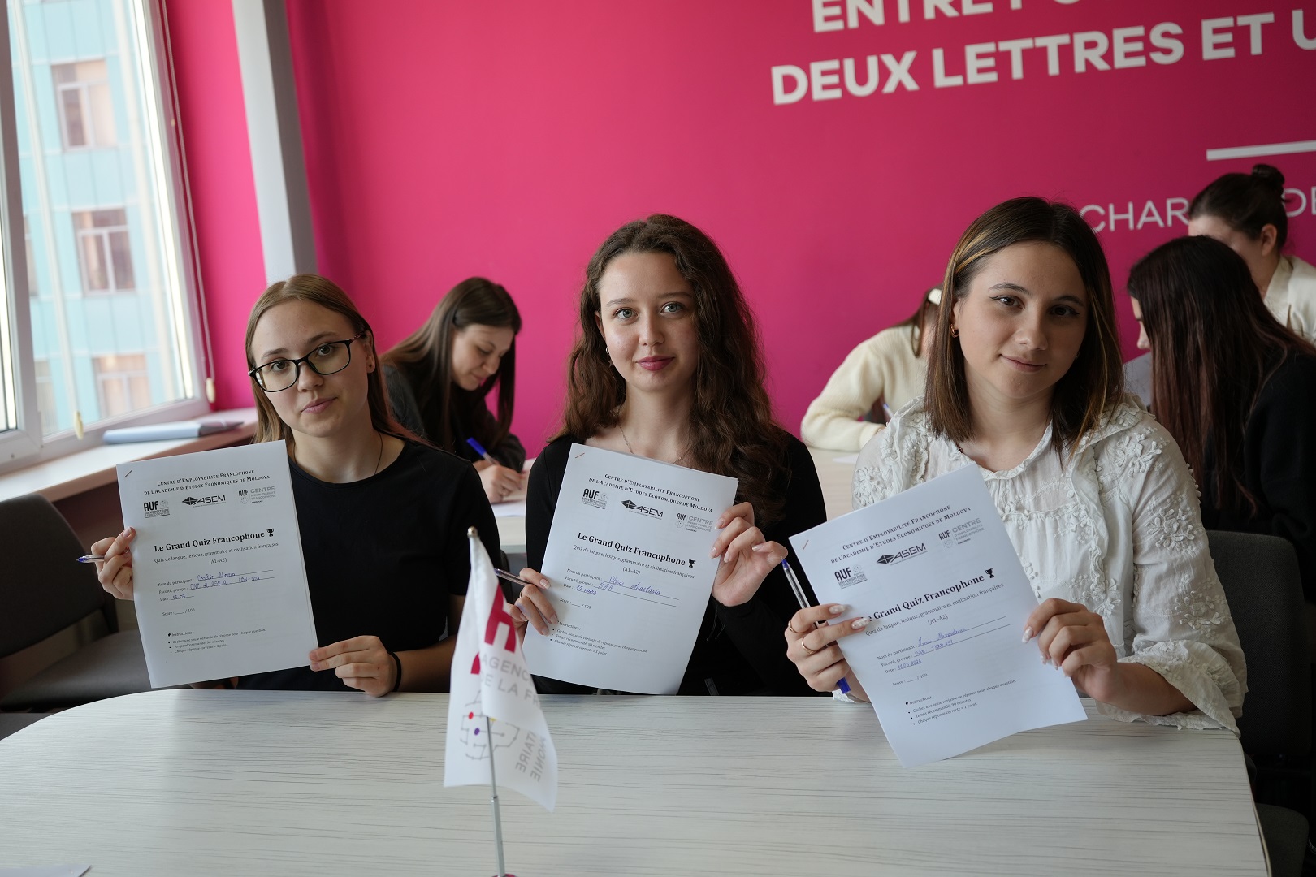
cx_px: 658
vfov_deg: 33.4
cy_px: 438
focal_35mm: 40
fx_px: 1462
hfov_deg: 48.5
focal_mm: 40
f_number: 4
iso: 400
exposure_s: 1/160
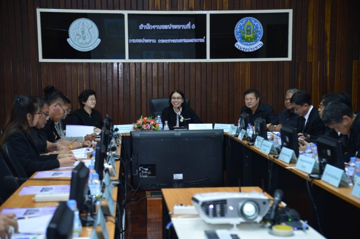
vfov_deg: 20.9
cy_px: 120
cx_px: 180
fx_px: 649
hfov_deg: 31.0
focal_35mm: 65
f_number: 4
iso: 2000
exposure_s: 1/125
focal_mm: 65
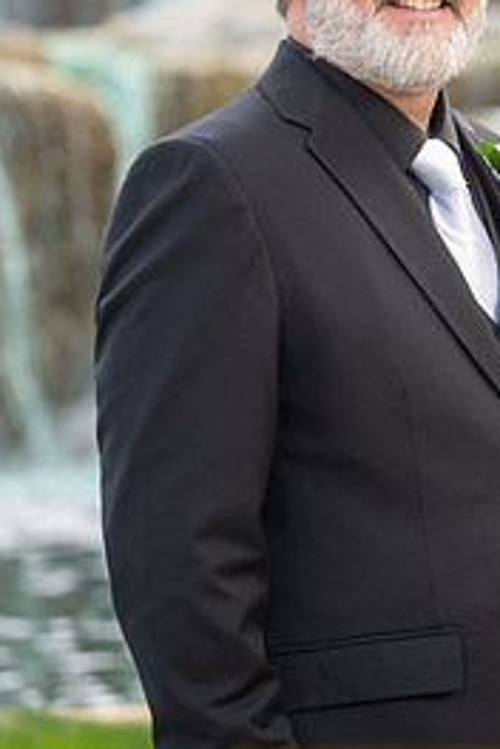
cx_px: 423
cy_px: 247
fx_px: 4750
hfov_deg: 6.0
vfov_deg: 9.0
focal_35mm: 228
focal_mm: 134
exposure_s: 1/125
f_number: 4
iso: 100
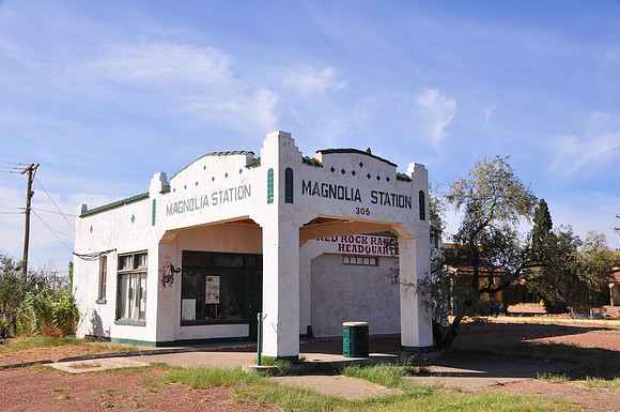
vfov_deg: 34.1
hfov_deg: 49.6
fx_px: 671
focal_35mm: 39
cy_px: 206
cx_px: 310
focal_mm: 26
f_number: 14
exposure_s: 1/200
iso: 200
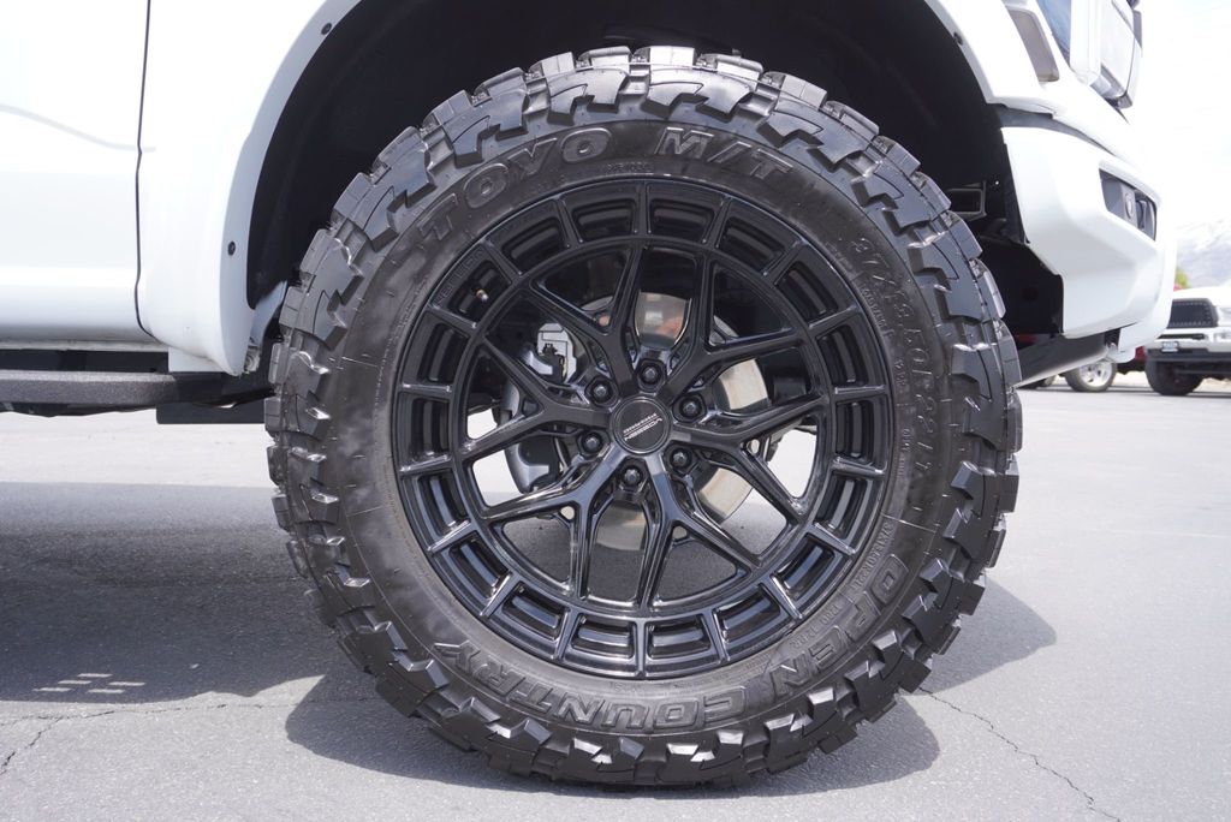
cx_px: 616
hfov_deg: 61.9
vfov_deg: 43.7
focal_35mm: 30
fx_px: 1026
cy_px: 411
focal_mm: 20
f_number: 5.6
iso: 100
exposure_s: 1/125
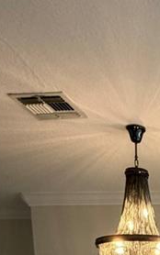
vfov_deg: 24.4
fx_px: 446
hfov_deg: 17.8
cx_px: 253
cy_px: 389
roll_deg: -0.6
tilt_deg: -7.9
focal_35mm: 64
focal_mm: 2.22
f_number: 2.2
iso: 250
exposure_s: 1/60
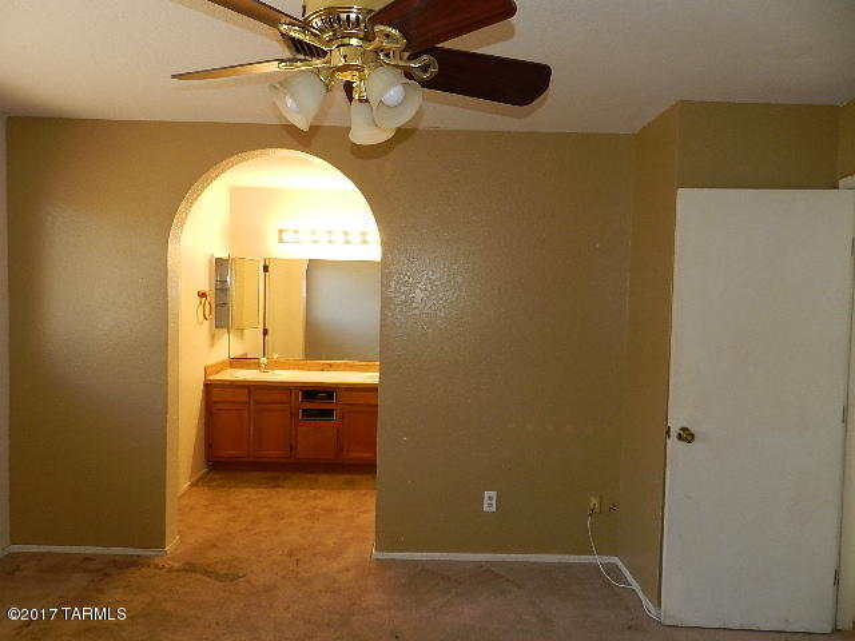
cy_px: 320
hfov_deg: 73.9
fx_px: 568
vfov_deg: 58.9
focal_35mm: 23
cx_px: 428
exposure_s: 1/30
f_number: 3.4
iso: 250
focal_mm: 4
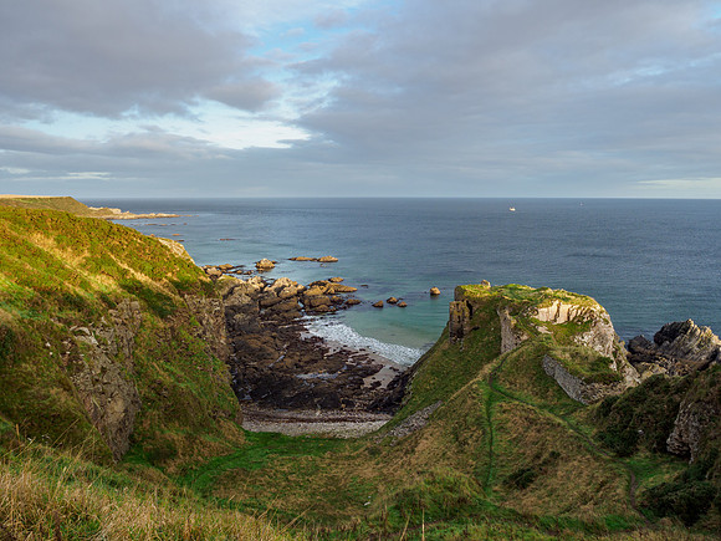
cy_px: 270
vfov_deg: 56.4
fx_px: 504
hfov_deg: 71.1
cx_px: 360
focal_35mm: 24
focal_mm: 12
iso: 200
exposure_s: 1/30
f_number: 7.1
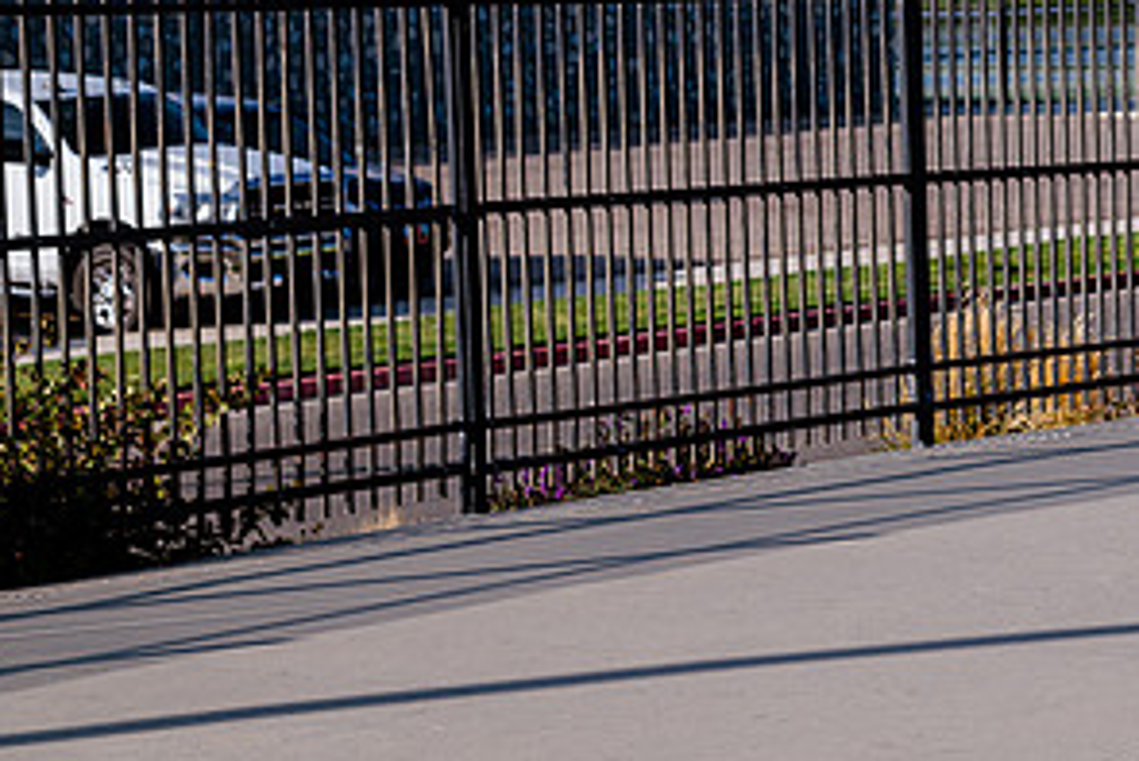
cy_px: 155
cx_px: 981
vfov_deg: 8.5
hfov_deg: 12.7
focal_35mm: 161
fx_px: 5096
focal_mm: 82
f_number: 6.3
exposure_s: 1/640
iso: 200
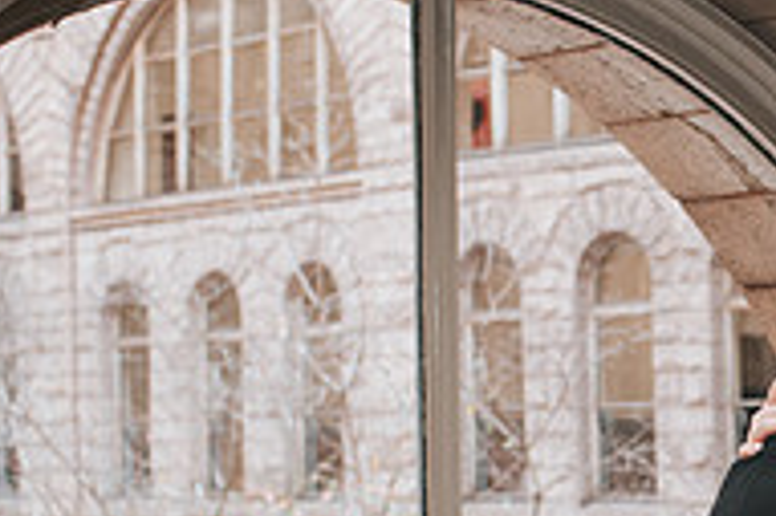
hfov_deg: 17.4
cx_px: 954
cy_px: 515
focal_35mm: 112
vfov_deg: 12.1
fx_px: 2412
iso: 1000
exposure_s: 1/200
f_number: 3.5
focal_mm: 35
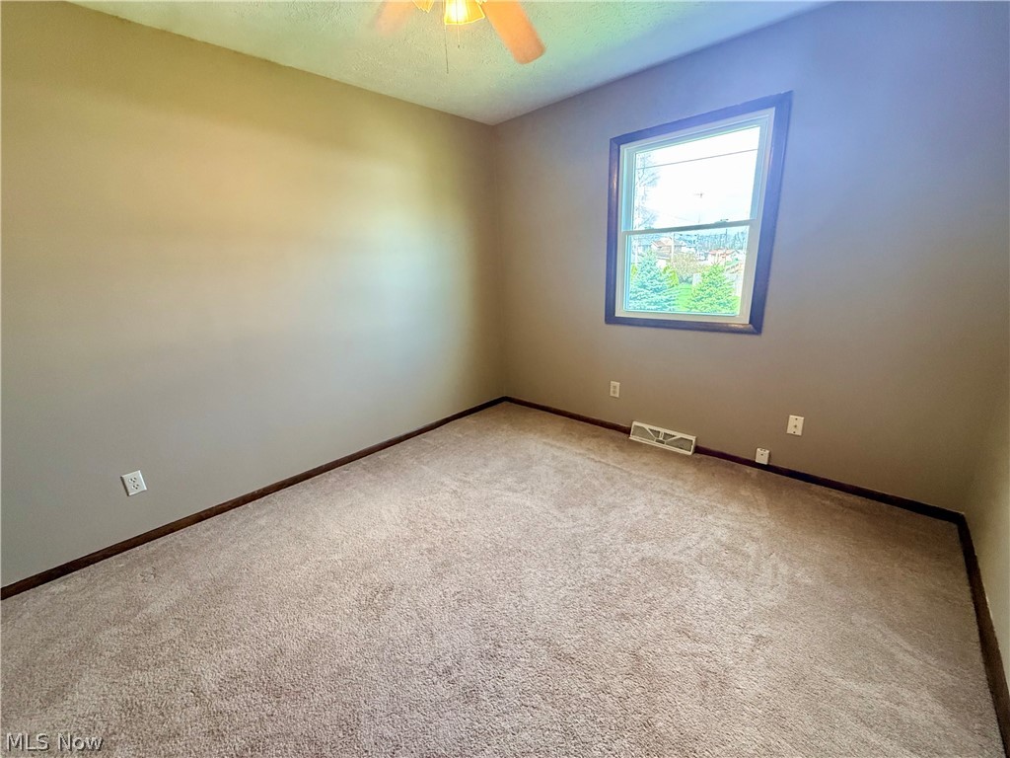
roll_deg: +1.9
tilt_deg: -16.1
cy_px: 379
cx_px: 505
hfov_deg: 102.1
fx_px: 408
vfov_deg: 85.7
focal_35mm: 14
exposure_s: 1/120
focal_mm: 2.22
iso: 500
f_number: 2.2
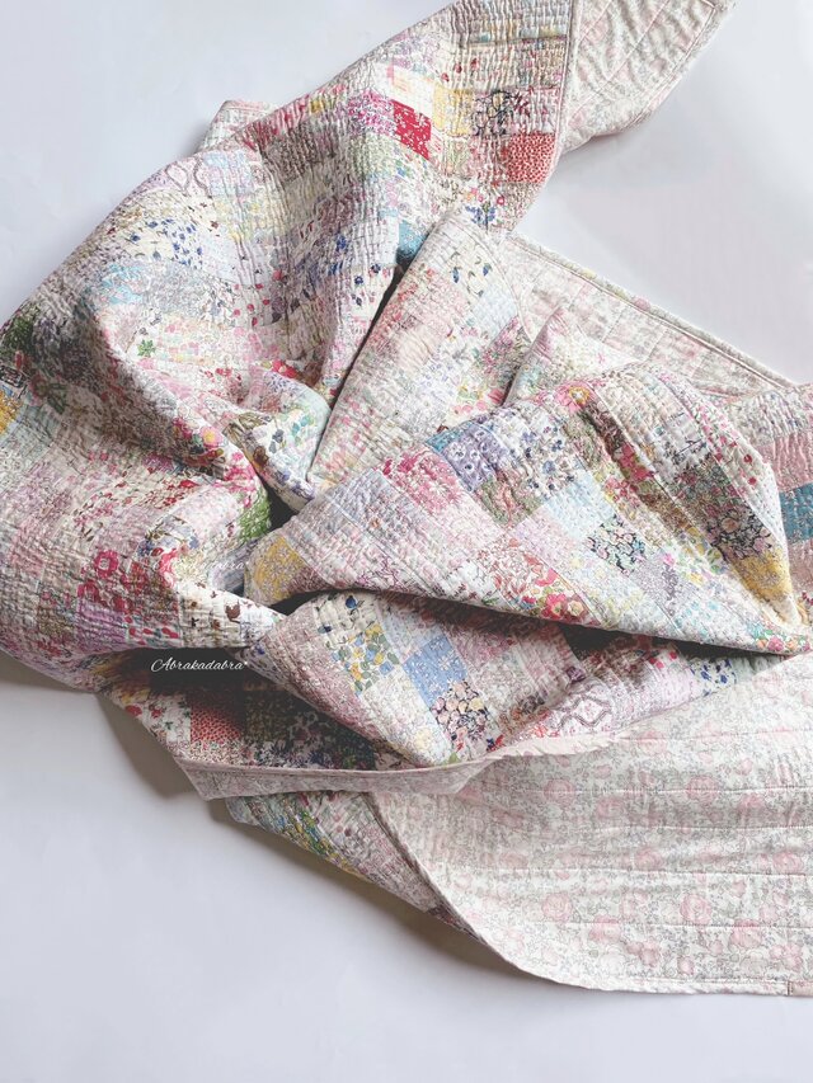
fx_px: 814
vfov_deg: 67.3
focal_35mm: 26
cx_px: 406
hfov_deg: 53.1
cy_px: 542
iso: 32
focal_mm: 4.25
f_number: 1.8
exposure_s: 1/199
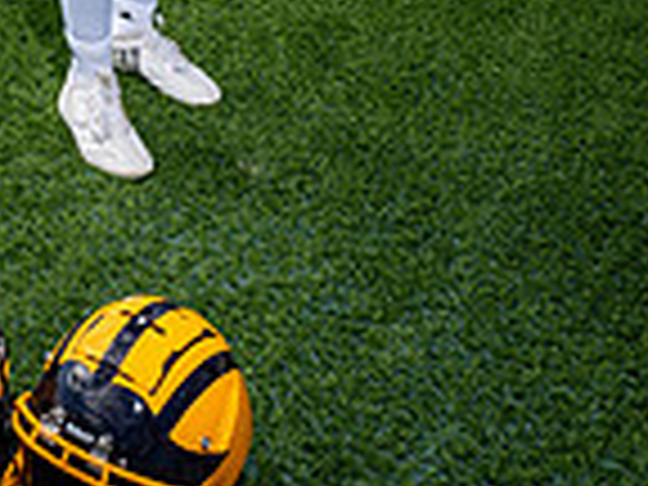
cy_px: -518
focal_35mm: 84
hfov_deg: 22.6
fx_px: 1572
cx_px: 40
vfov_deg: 14.3
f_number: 8
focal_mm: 28
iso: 125
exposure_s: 1/250
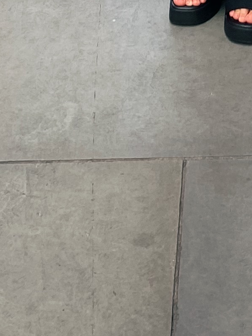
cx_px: 206
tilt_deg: -7.9
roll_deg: +3.0
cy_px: -475
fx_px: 1272
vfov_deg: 12.0
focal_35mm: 131
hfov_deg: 11.3
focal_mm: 4.25
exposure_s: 1/142
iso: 32
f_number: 1.8
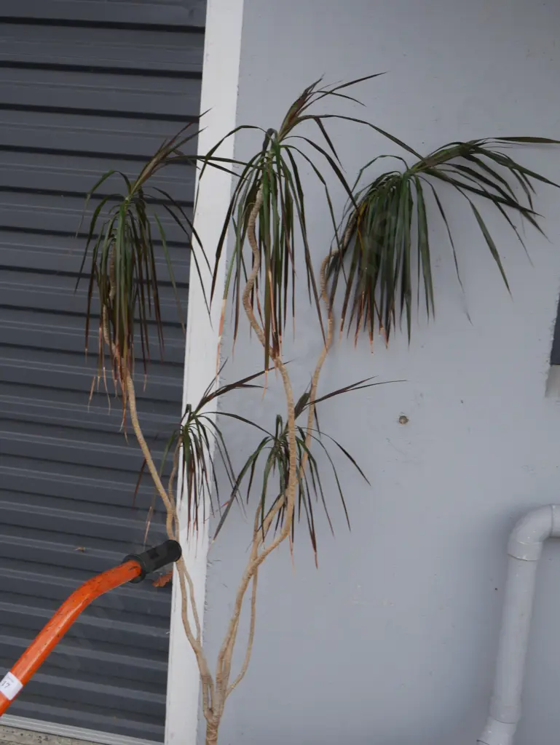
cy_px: 372
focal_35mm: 36
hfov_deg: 39.7
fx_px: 776
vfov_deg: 51.3
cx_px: 280
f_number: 5
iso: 200
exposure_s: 1/125
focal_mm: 18
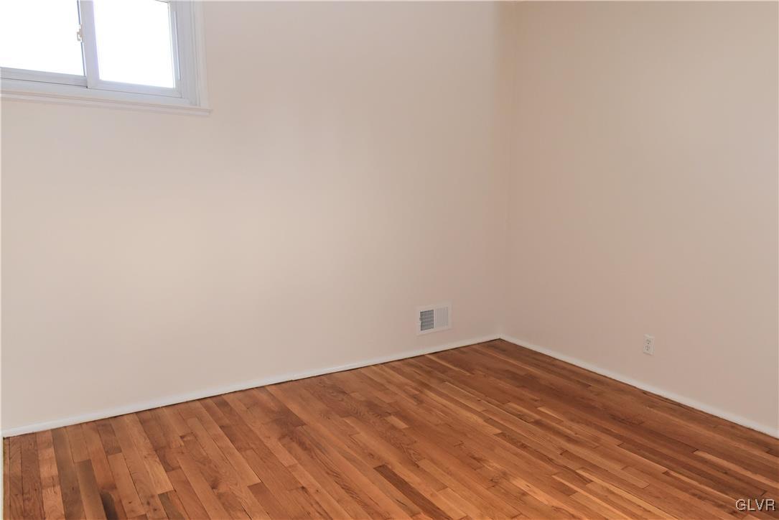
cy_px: 260
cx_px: 390
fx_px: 433
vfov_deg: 62.0
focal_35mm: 20
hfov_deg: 84.0
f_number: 6.3
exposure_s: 1/80
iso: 2000
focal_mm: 20
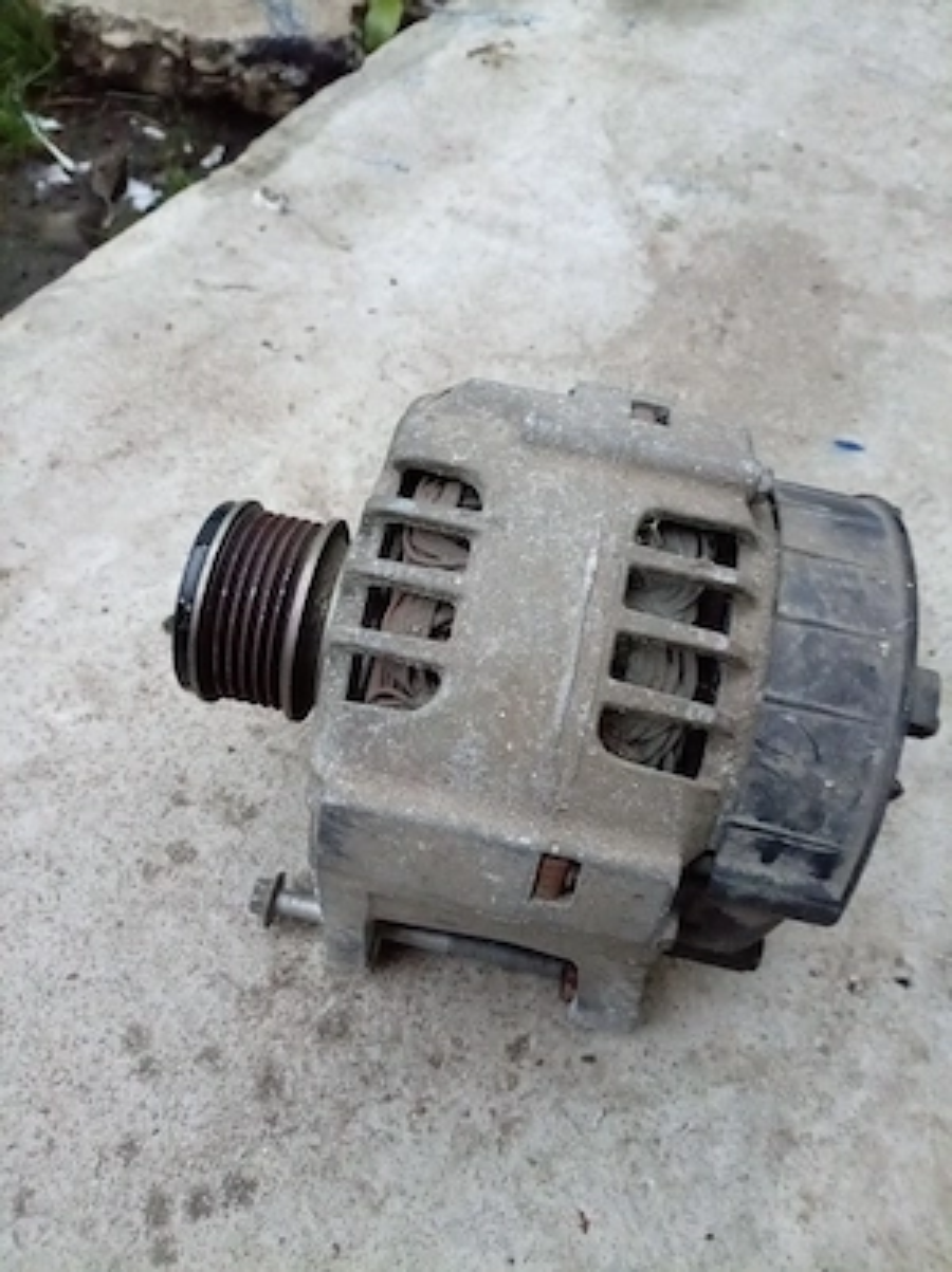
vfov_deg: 69.4
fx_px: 918
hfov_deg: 54.8
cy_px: 636
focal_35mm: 25
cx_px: 476
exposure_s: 1/20
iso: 1754
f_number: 1.8
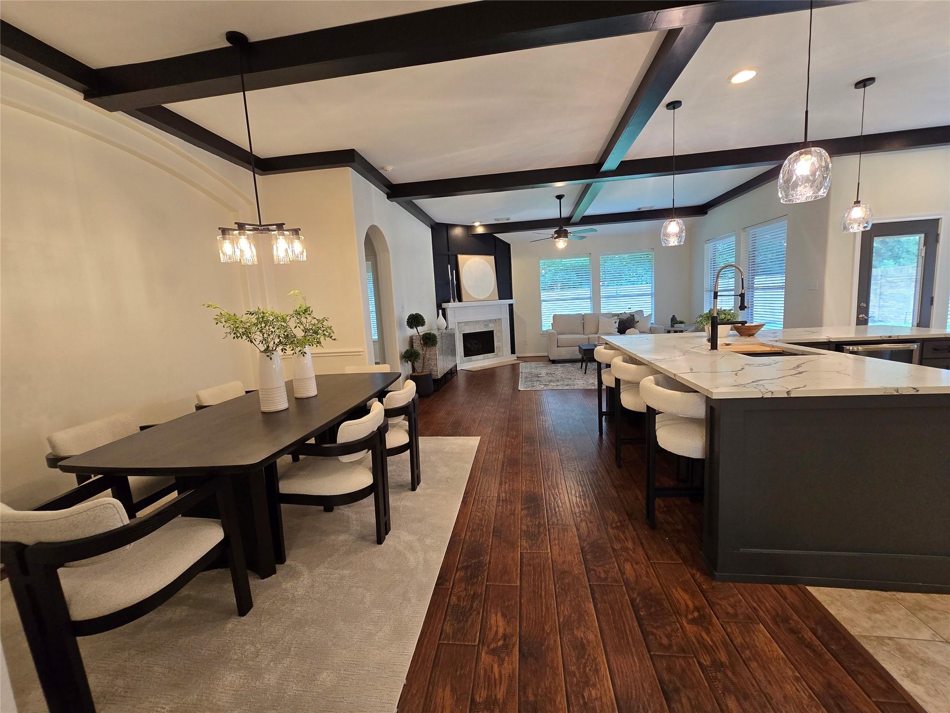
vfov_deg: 89.9
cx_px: 475
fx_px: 357
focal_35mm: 13
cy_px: 356
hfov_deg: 106.2
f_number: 2.2
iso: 200
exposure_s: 1/60
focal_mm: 2.2
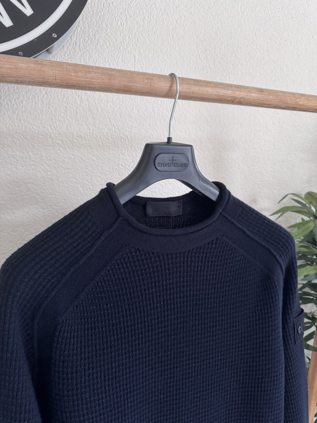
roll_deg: +1.5
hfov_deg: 56.8
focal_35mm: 24
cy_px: 212
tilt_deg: -6.7
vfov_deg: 71.6
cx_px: 158
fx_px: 293
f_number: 1.78
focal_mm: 6.76
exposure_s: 1/60
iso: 500
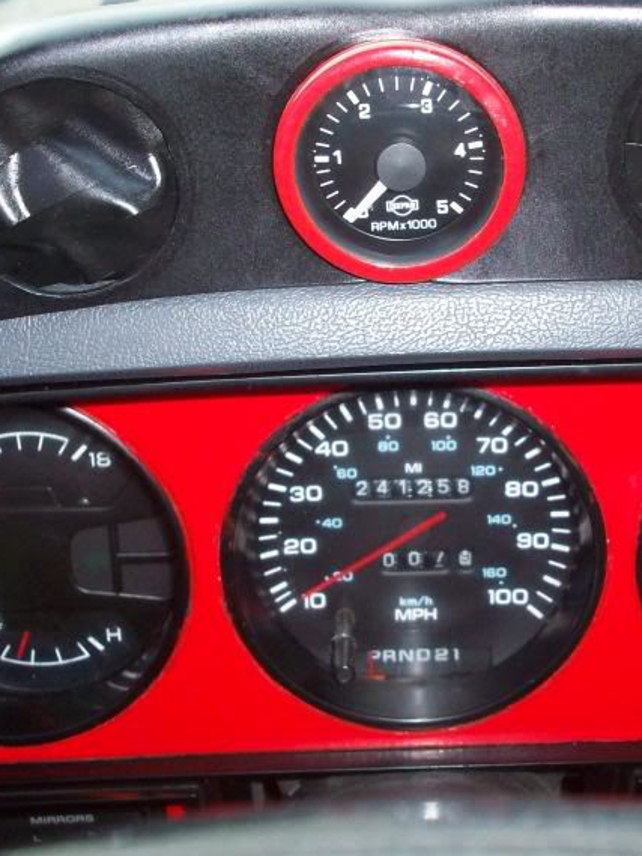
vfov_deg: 36.8
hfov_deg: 27.9
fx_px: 1285
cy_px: 409
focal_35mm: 52
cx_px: 403
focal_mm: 6.2
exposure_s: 1/64
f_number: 2.8
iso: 160
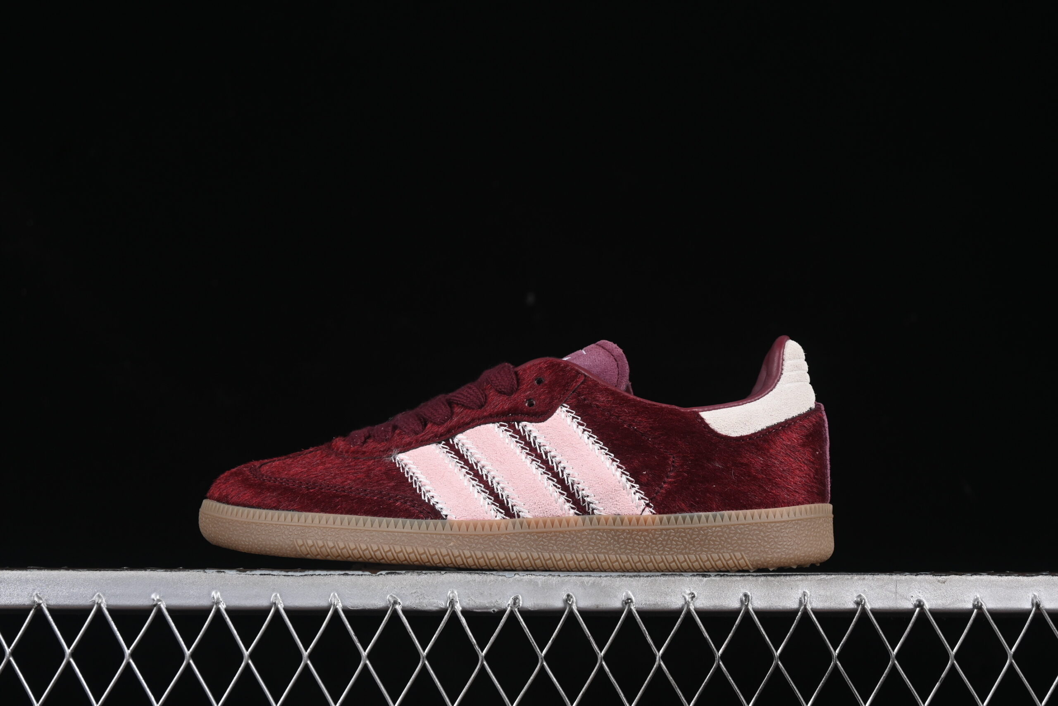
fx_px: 2204
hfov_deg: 27.0
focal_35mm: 75
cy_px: 353
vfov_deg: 18.2
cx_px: 529
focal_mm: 50
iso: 160
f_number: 7.1
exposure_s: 1/80
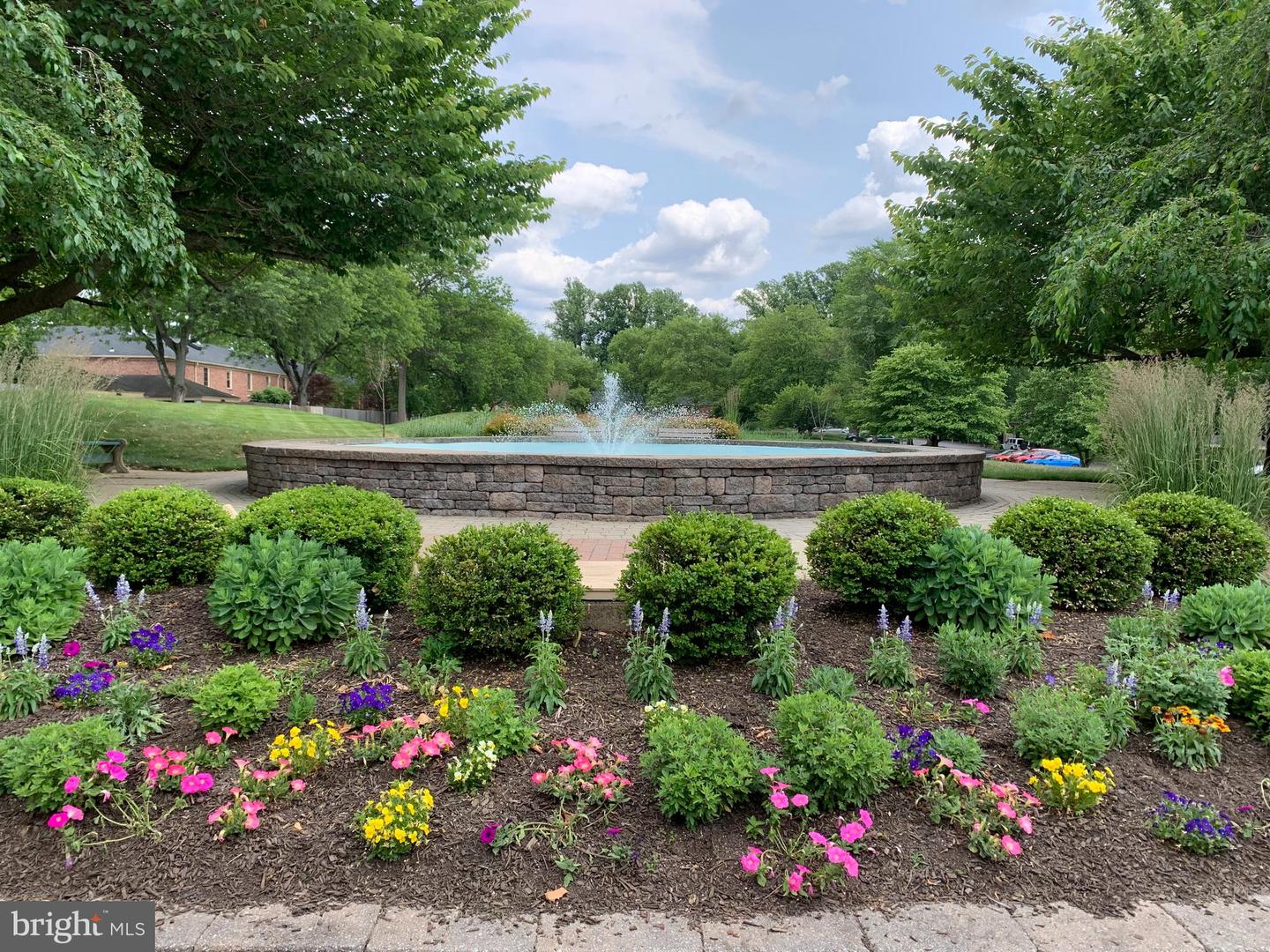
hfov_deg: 67.3
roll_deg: -0.2
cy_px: 476
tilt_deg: -5.0
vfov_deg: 53.1
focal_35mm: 26
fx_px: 954
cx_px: 635
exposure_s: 1/722
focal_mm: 4.25
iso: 25
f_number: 1.8
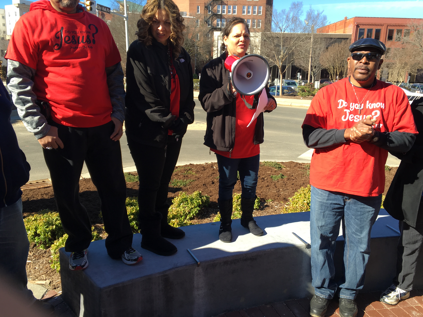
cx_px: 212
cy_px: 158
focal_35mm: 29
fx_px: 354
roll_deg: -4.1
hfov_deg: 61.7
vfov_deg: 48.2
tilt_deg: -16.8
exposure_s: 1/490
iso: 25
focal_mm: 4.15
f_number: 2.2
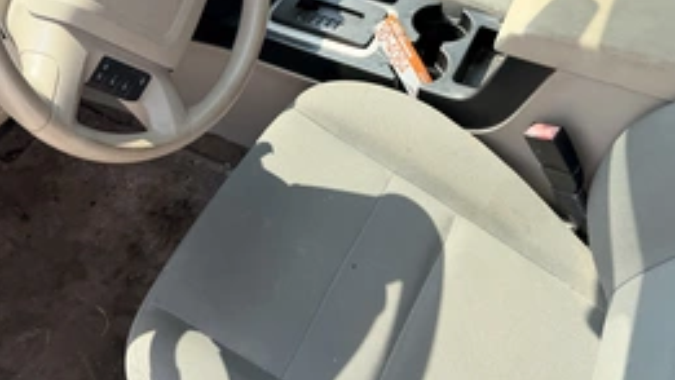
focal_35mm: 40
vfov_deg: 28.1
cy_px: 5
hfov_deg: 50.5
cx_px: 323
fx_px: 716
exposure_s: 1/1075
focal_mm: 6.76
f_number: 1.78
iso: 80
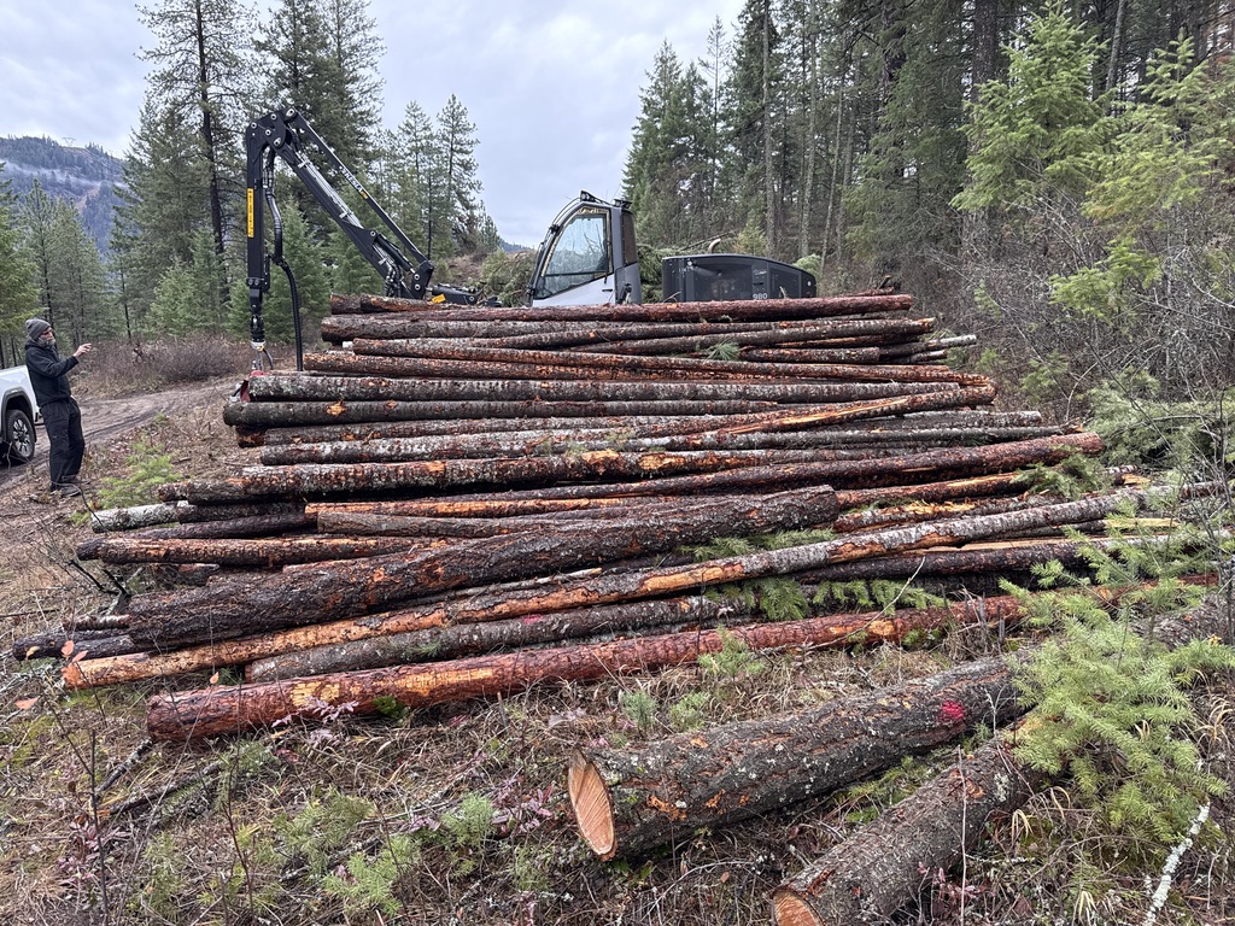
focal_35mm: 24
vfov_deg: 56.8
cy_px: 463
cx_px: 618
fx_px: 856
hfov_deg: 71.6
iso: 200
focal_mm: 6.76
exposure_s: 1/235
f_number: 1.78
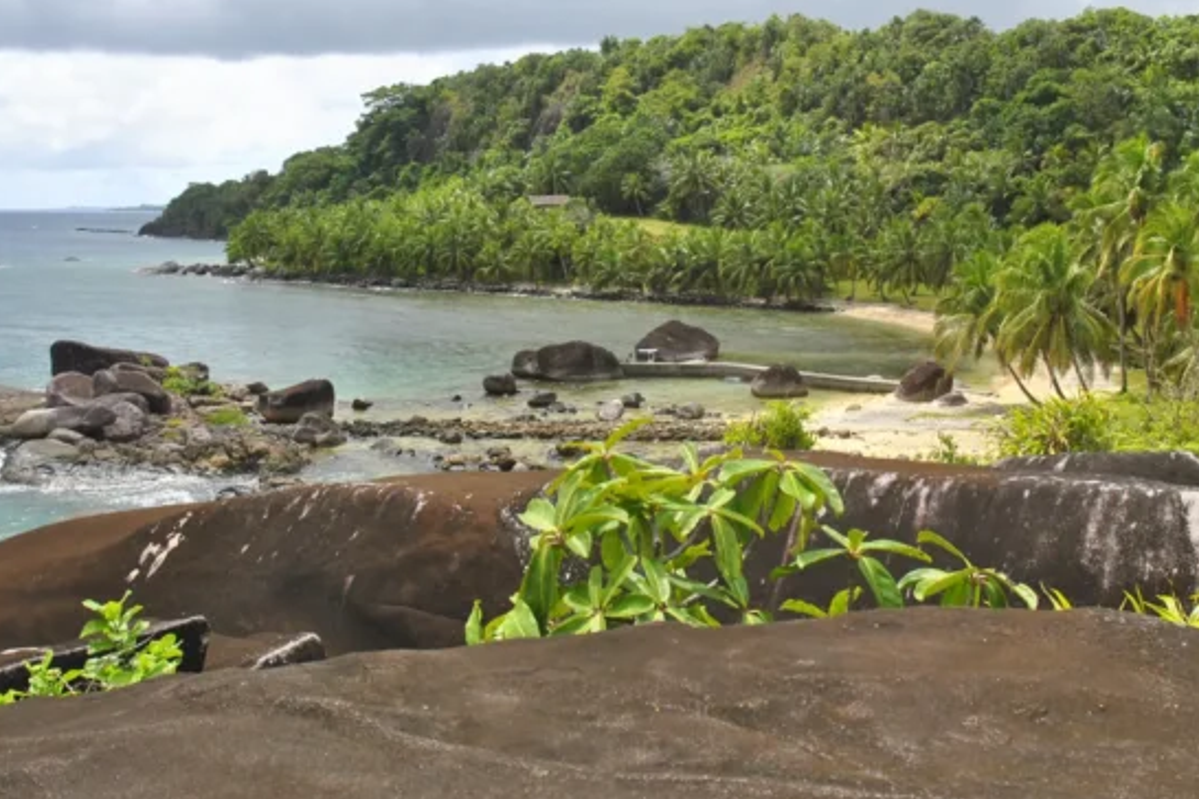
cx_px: 584
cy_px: 299
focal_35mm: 38
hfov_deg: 50.7
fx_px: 1266
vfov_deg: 34.9
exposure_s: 1/1000
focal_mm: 18
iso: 200
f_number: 5
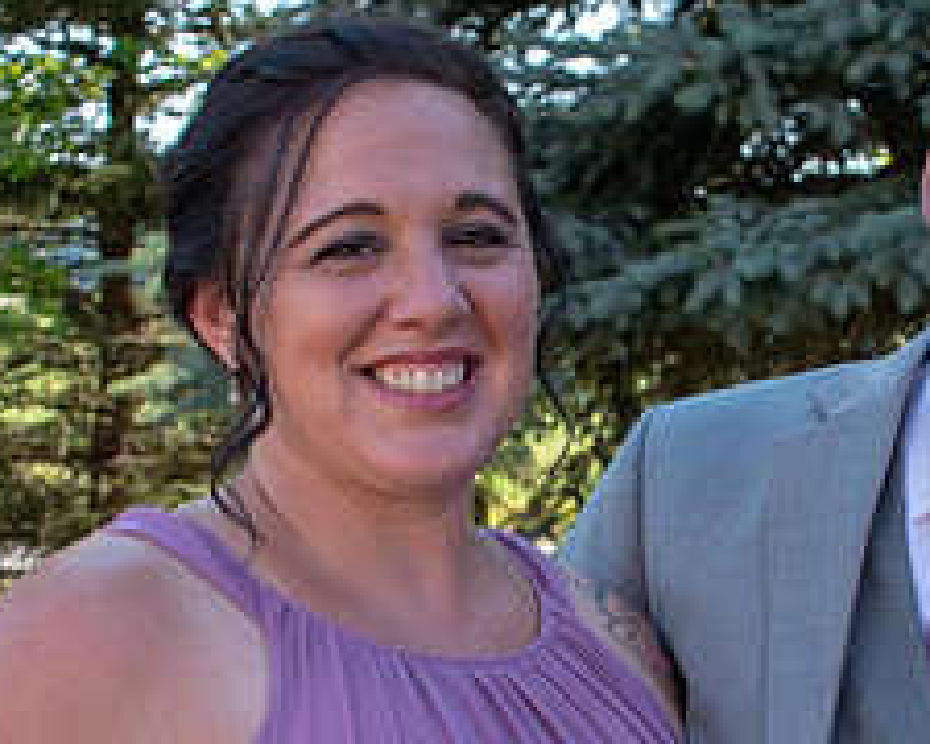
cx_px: 682
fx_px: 2697
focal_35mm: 98
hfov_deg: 19.4
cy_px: 651
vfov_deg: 15.5
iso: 400
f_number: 8
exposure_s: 1/250
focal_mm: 27
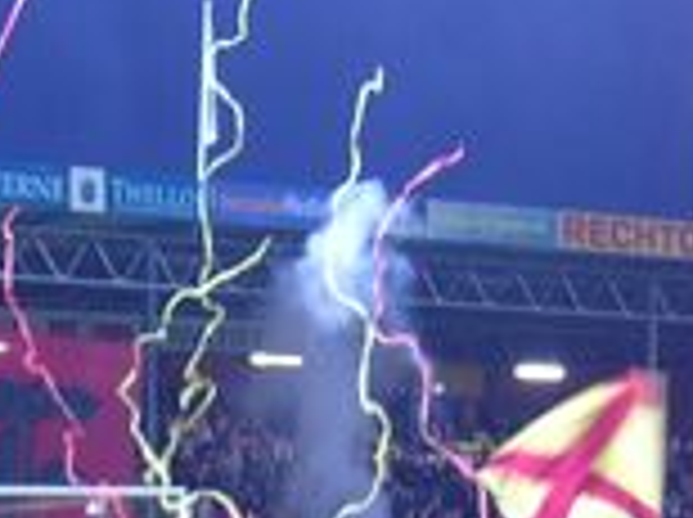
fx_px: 3338
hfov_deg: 11.7
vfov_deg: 8.8
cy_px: 588
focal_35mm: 167
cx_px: 0
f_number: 3.2
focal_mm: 7.5
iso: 100
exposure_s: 1/10
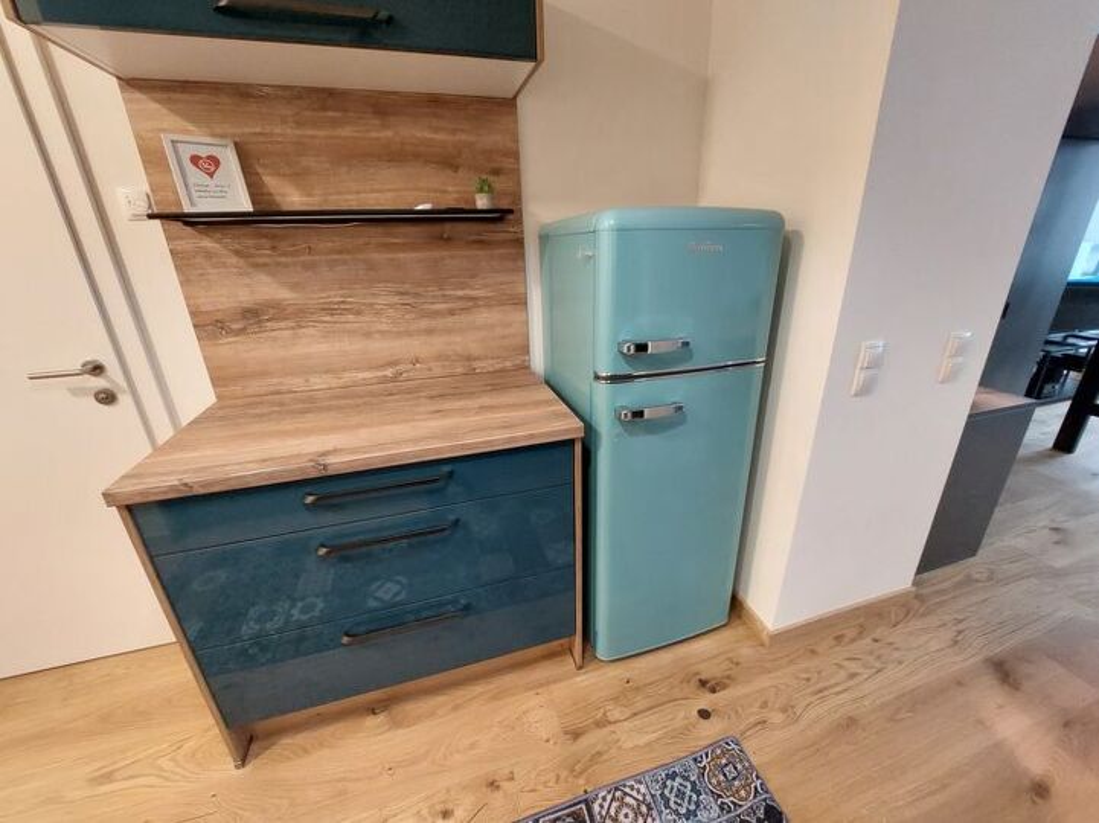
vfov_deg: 89.9
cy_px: 412
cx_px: 550
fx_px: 413
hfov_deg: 106.2
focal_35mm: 13
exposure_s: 1/33
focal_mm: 1.74
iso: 400
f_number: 2.2
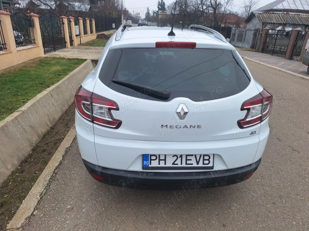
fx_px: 205
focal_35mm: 23
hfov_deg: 73.9
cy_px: 116
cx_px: 154
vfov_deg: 58.9
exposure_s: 1/736
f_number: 1.8
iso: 40
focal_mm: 5.54
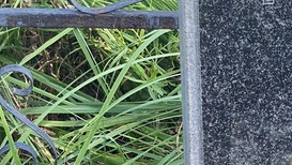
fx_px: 1286
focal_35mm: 166
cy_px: 231
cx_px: 383
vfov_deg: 7.2
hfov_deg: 12.5
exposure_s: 1/151
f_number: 2
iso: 20
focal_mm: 6
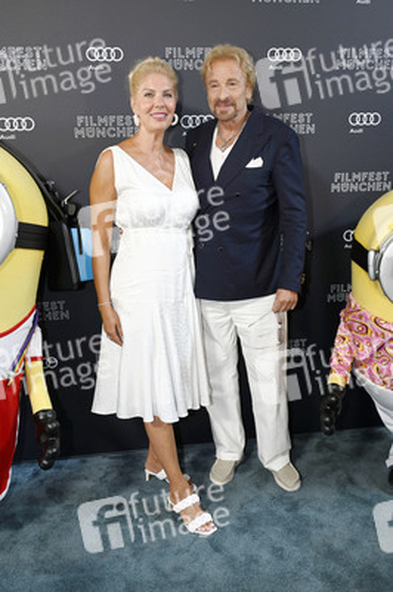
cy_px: 296
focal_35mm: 32
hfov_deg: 40.5
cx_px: 196
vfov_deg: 58.0
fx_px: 533
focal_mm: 32.5
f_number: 6.3
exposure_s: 1/160
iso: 1600
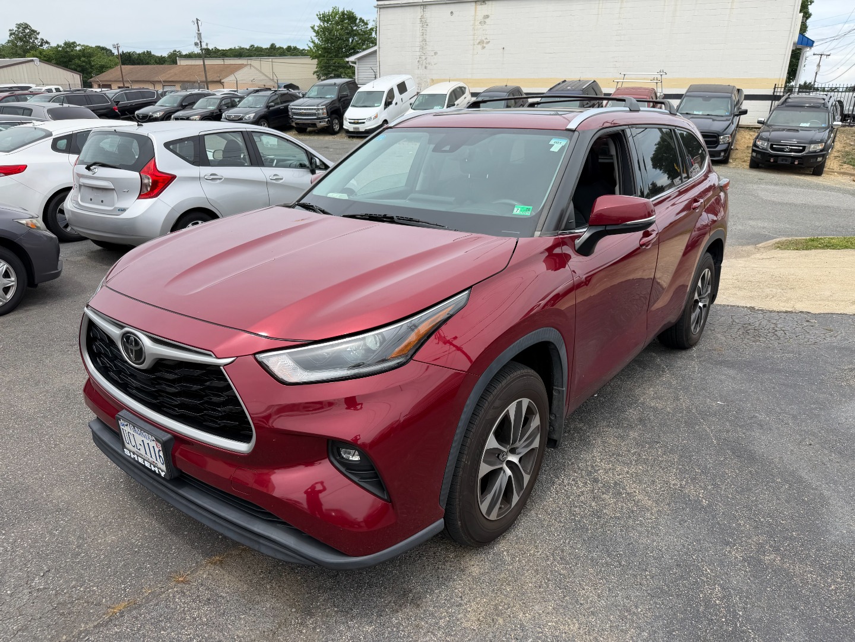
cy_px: 321
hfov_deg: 71.6
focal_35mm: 24
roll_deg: -0.8
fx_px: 593
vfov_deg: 56.8
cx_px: 428
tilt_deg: -20.4
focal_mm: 6.76
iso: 80
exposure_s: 1/3145
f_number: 1.78
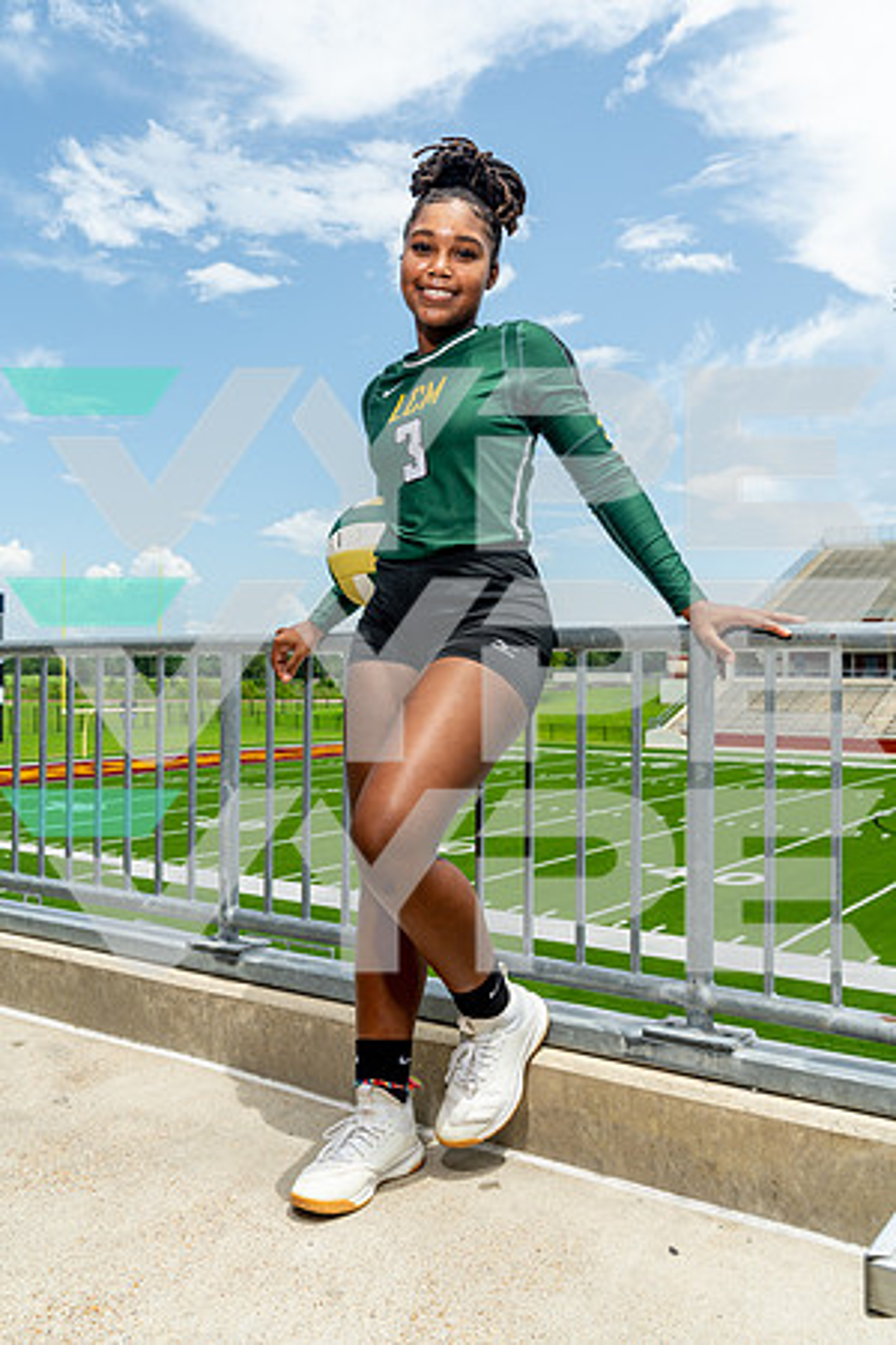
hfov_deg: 41.1
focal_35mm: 32
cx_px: 448
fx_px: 1195
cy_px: 672
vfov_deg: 58.7
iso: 100
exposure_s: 1/125
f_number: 8
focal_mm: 32
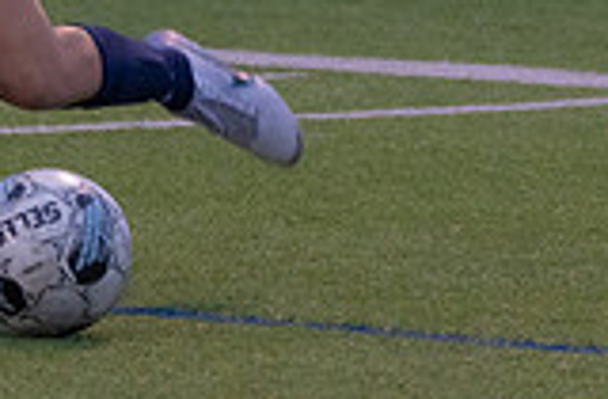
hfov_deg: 2.7
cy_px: -401
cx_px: -195
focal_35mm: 769
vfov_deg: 1.8
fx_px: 12924
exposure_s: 1/1000
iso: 2500
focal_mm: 120
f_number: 4
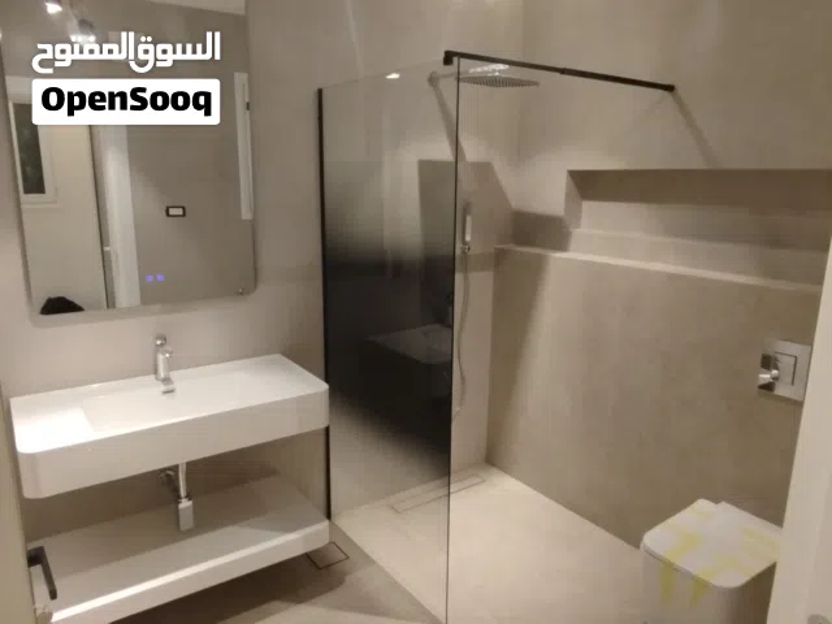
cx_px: 416
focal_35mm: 22
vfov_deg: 61.1
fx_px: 529
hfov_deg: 76.4
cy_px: 312
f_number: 2.2
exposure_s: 1/33
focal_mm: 1.65
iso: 125
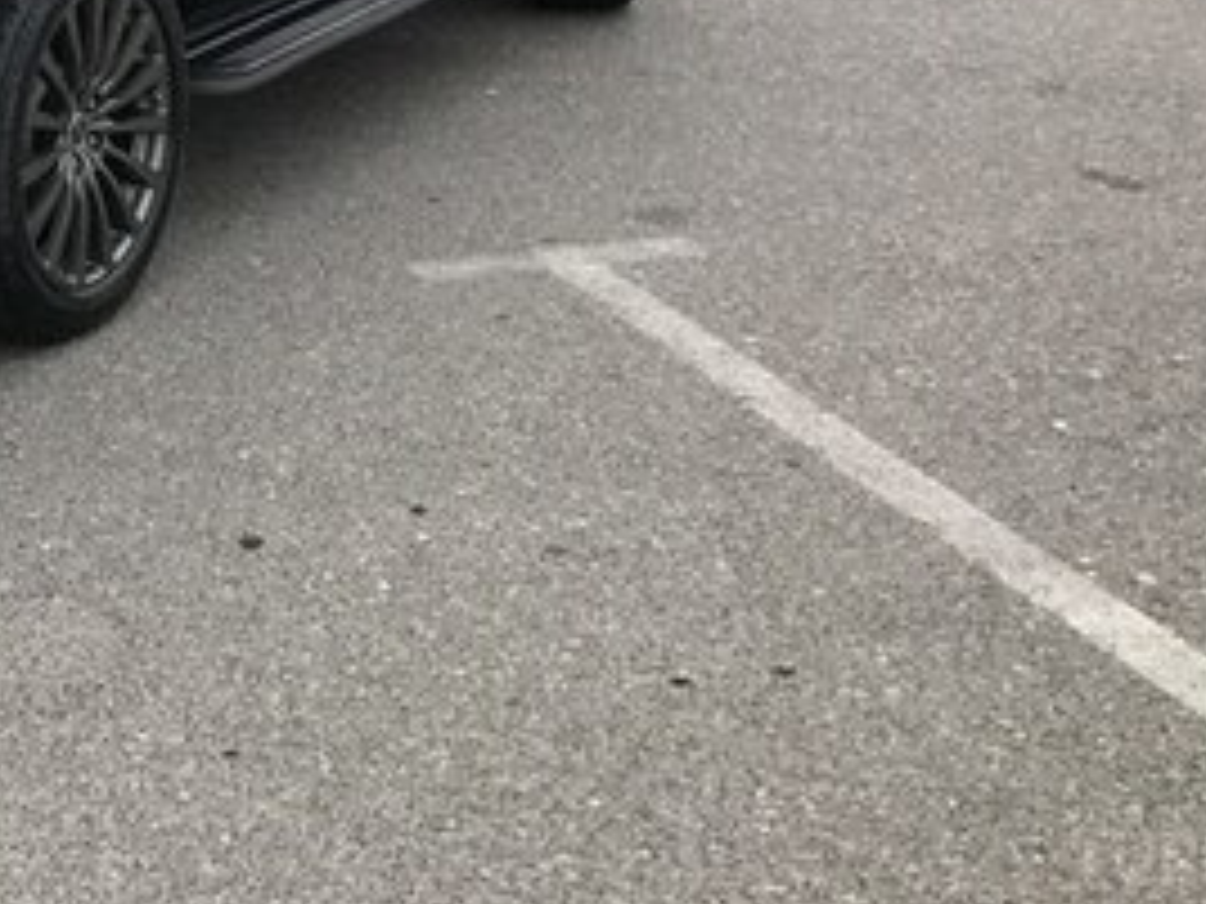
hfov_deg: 26.4
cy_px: -178
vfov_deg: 20.0
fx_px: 2404
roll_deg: -0.9
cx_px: -54
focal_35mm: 69
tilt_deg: -7.3
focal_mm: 3.99
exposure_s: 1/173
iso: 20
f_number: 1.8
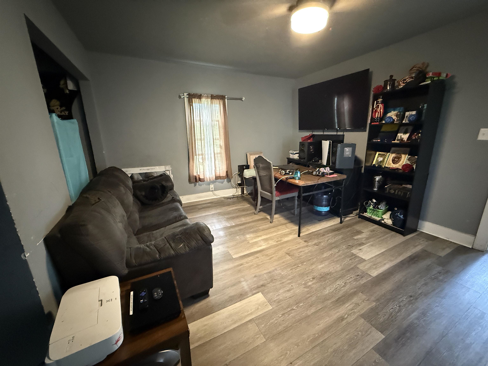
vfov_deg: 85.7
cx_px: 244
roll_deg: +1.1
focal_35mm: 14
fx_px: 197
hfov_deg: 102.1
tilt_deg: -14.1
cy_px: 183
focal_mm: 2.22
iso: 1250
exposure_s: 1/40
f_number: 2.2
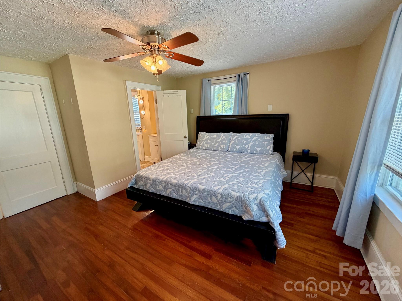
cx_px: 201
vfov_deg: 85.7
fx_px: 163
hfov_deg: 102.1
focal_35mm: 14
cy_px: 150
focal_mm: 2.22
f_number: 2.2
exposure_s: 1/60
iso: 250
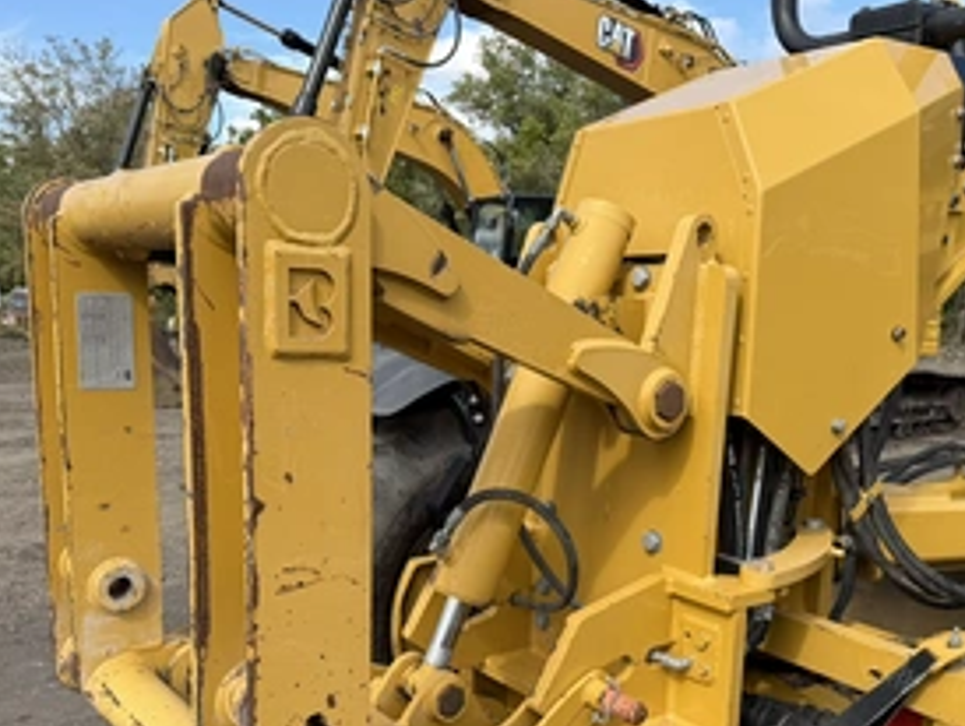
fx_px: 977
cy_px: 504
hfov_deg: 52.5
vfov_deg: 40.1
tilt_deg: -9.2
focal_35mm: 35
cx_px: 521
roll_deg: +0.4
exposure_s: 1/2110
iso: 80
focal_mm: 6.76
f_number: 1.78
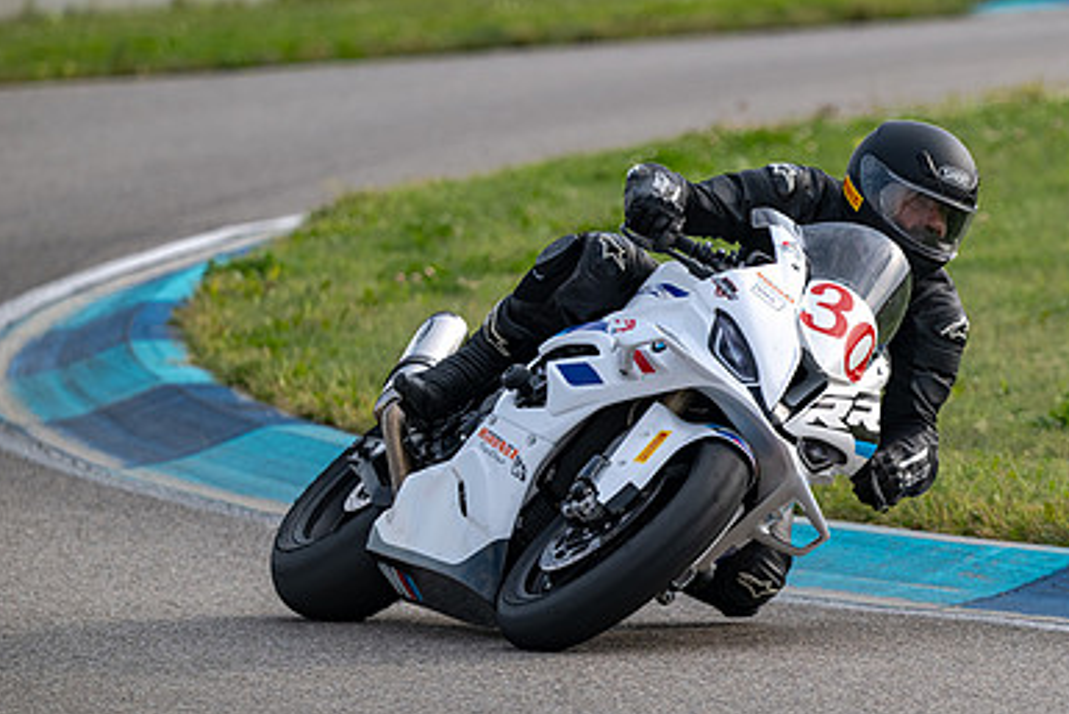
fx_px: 17882
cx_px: 783
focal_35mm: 602
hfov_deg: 3.4
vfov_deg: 2.3
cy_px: 329
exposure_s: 1/1250
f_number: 6
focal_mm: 400
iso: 360
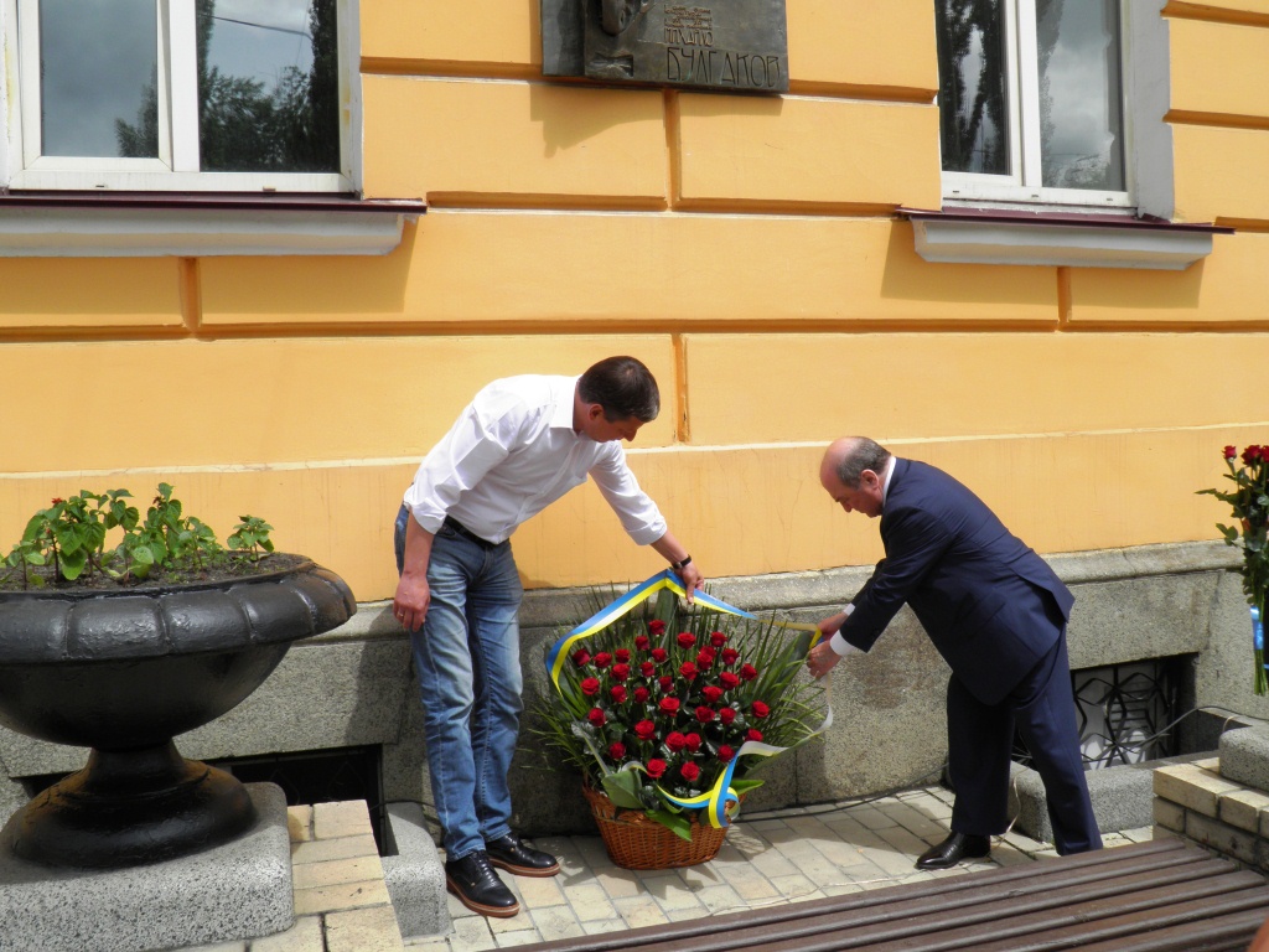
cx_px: 634
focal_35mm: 30
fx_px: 1100
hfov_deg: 60.0
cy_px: 476
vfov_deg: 46.8
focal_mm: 5.5
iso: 50
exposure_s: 1/250
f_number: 5.9
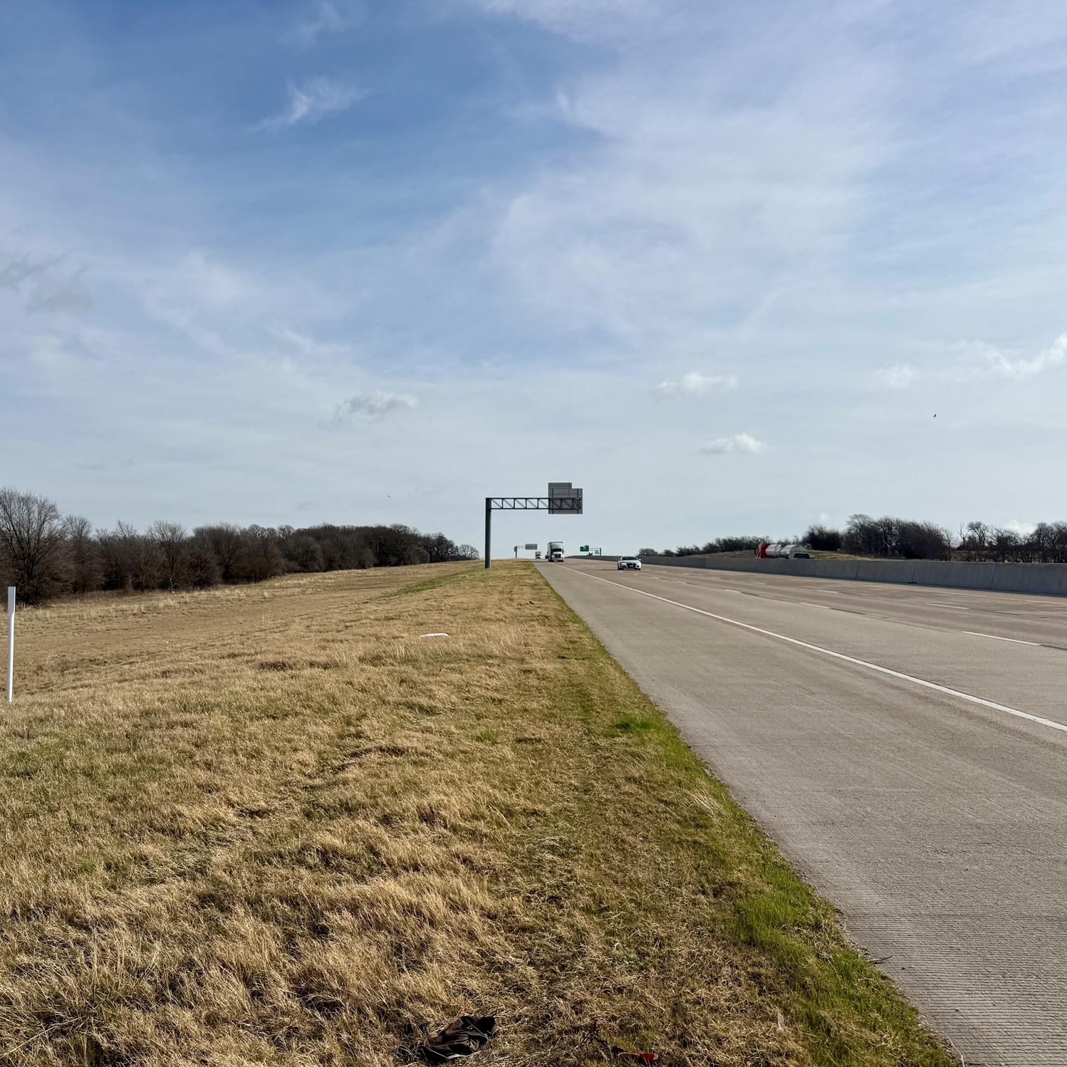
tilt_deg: +2.5
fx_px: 1011
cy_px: 540
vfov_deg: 55.6
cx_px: 408
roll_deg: +0.0
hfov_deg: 55.1
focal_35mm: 29
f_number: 1.78
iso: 80
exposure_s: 1/11905
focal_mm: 6.76
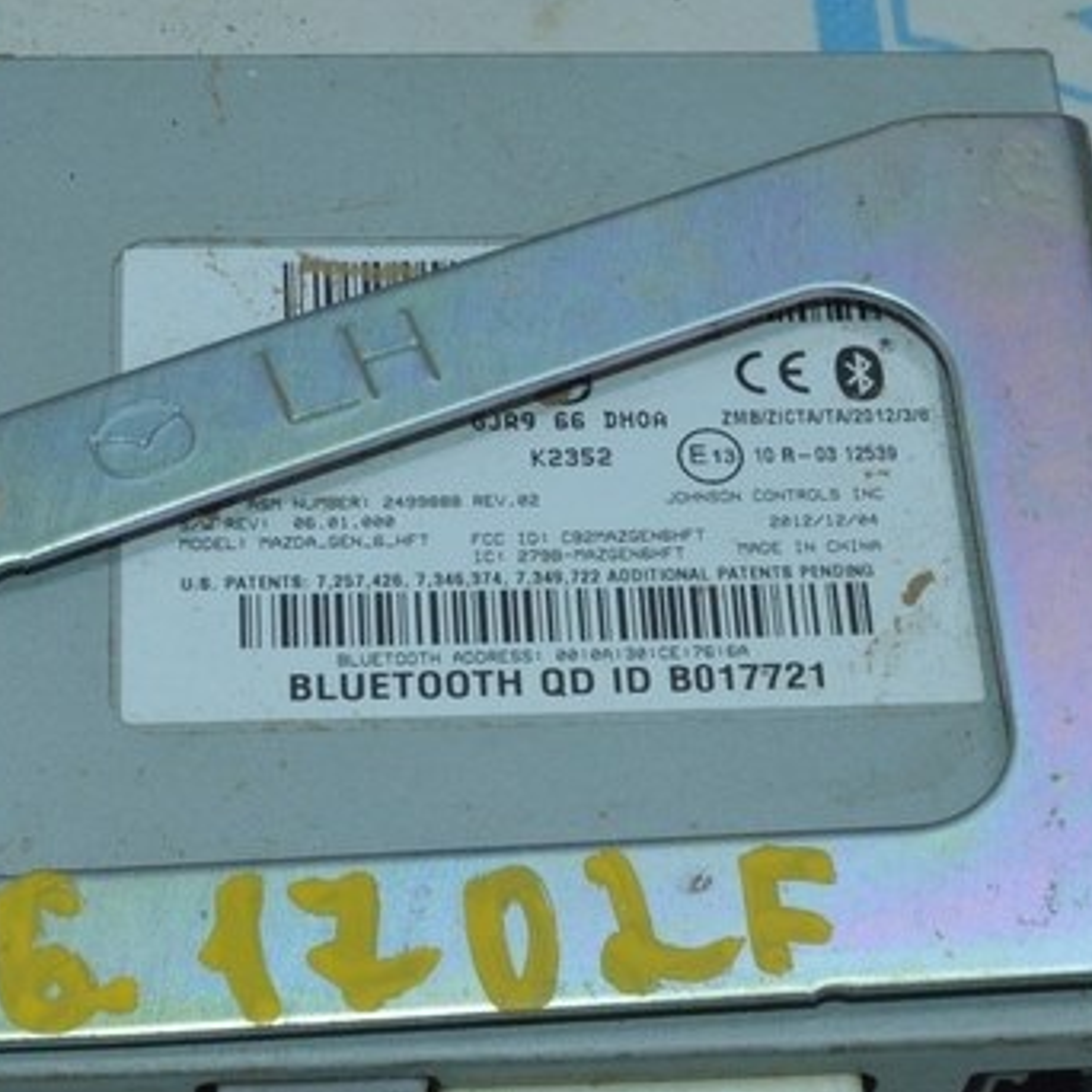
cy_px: 720
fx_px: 2998
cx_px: 517
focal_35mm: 84
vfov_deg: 20.6
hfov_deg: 20.6
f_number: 16
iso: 900
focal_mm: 22
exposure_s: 1/60
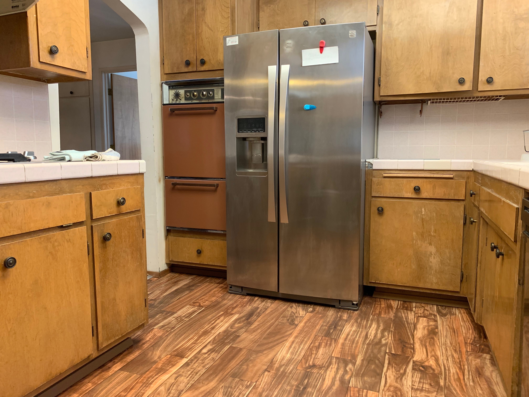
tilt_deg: -7.7
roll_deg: -0.4
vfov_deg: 53.1
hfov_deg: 67.3
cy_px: 198
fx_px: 397
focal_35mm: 26
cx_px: 264
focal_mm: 4.25
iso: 320
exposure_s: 1/60
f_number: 1.8
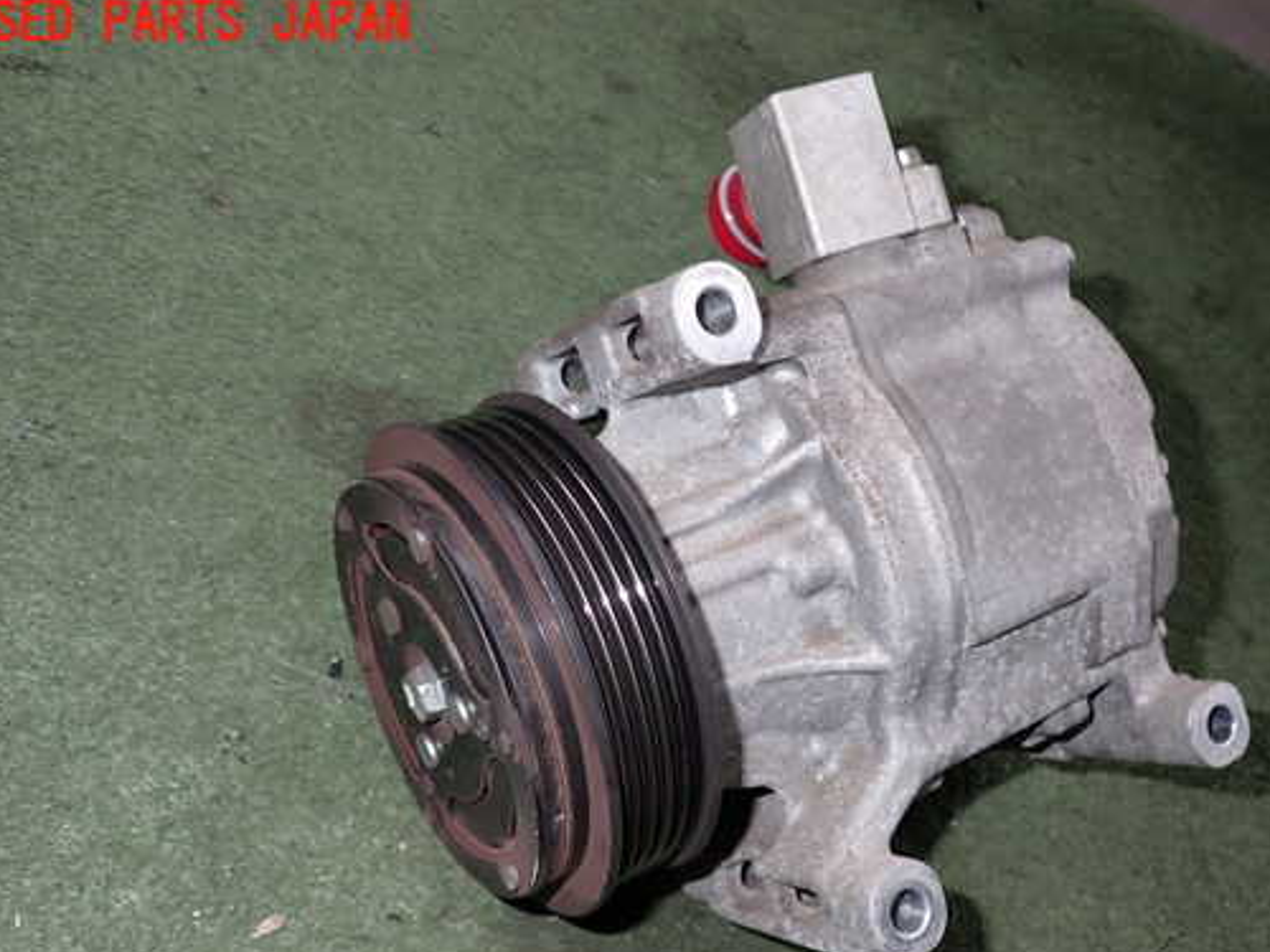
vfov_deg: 39.5
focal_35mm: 36
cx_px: 711
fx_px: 1321
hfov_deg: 51.2
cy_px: 564
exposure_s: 1/30
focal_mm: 5.4
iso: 160
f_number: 6.3
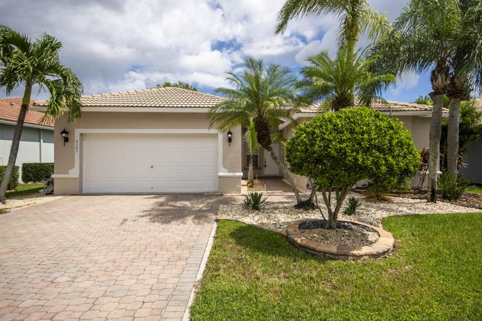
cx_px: 241
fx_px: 268
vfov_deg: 61.9
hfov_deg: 84.0
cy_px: 160
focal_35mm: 20
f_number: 8
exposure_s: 1/800
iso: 100
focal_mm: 13
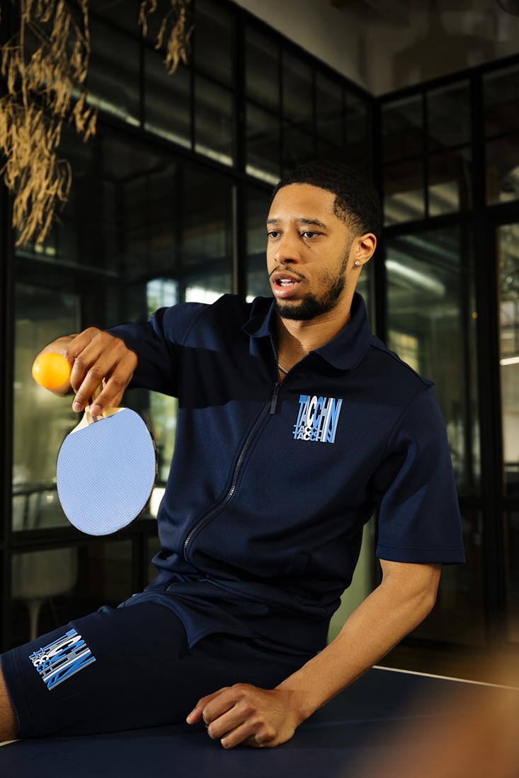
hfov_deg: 35.0
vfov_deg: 50.7
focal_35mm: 38
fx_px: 822
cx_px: 260
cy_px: 389
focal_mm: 38
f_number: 4
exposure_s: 1/160
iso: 200
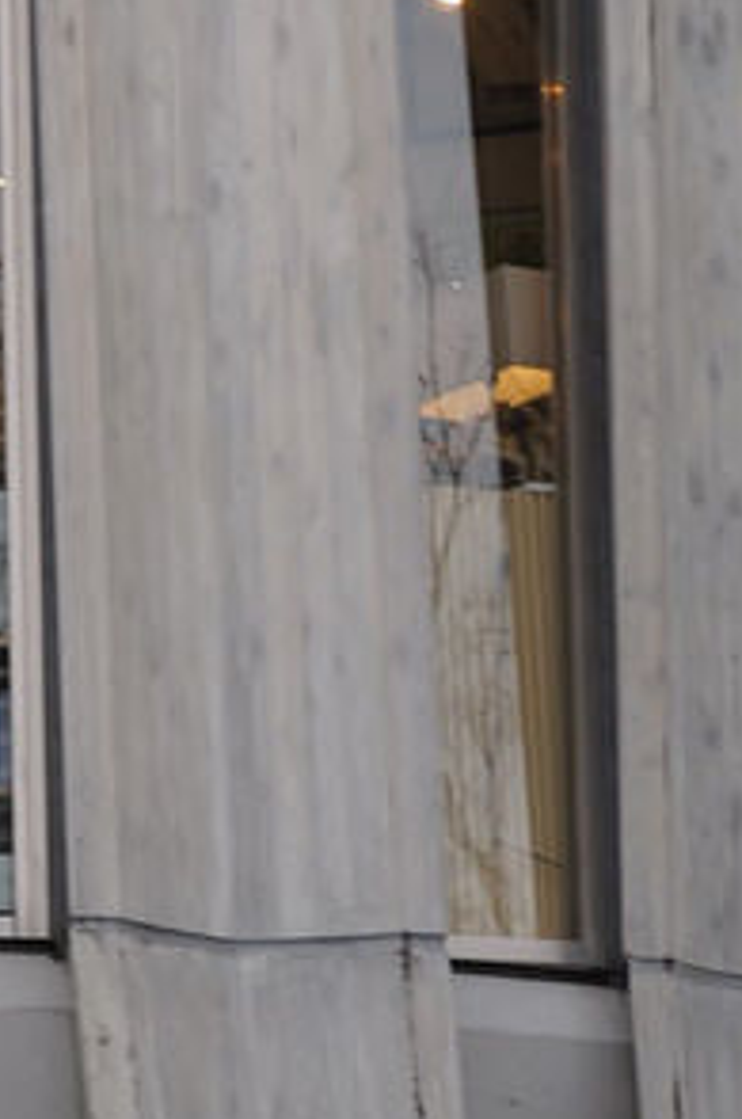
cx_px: -1707
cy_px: -320
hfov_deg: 4.3
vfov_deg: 6.8
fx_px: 9307
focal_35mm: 300
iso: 100
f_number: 4
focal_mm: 43
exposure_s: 1/125
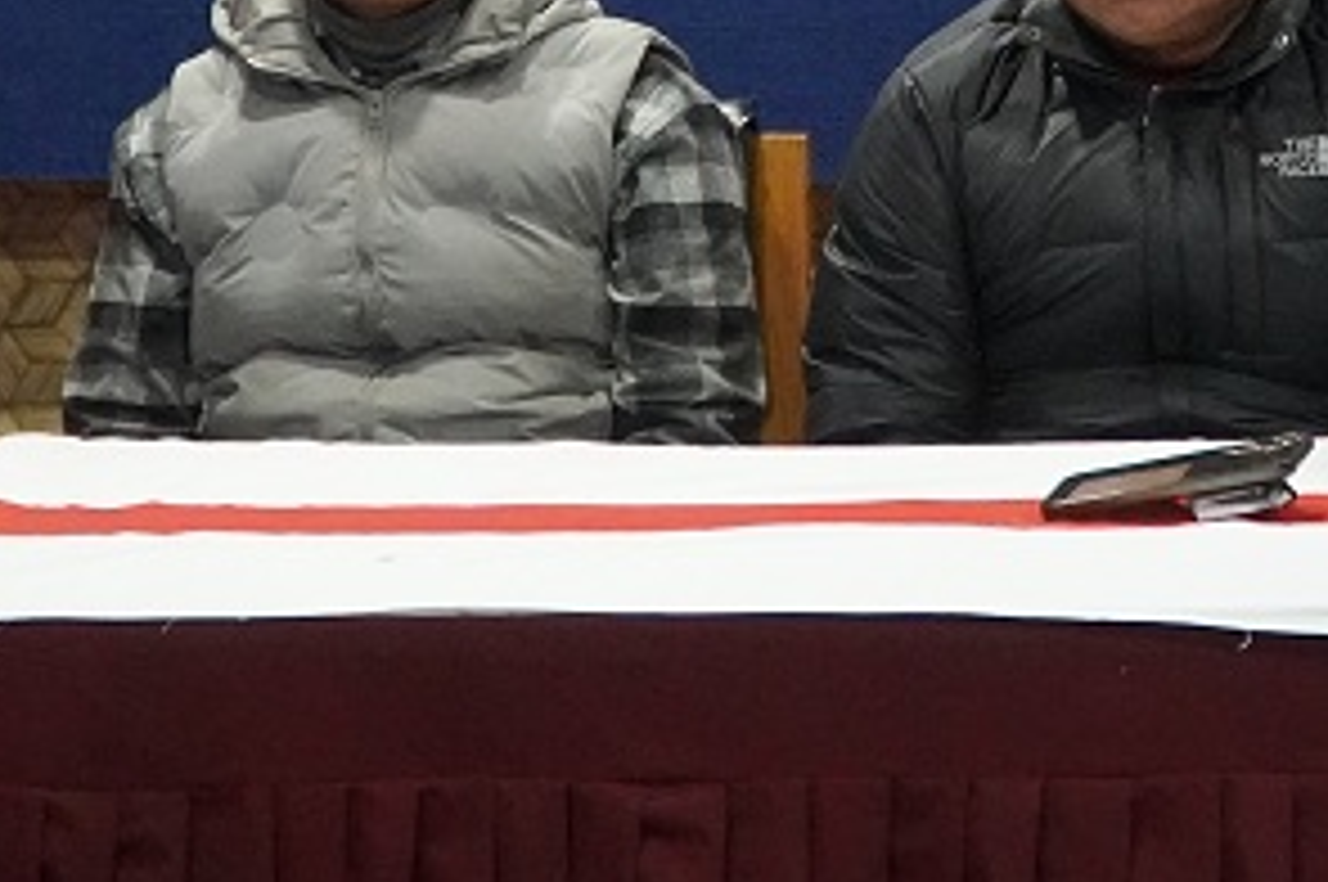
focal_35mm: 115
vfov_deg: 11.6
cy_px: -243
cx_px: 986
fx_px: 4220
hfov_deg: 17.8
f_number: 4
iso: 6400
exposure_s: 1/100
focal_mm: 25
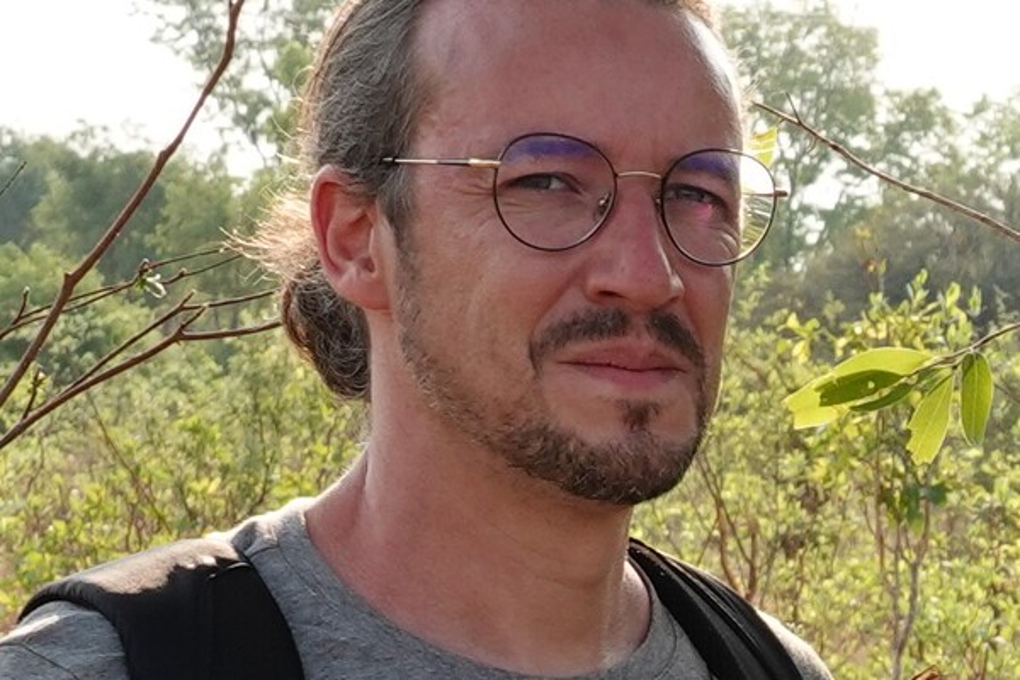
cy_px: 340
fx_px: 992
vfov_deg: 37.9
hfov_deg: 54.4
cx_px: 510
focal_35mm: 35
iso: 100
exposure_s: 1/250
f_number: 4
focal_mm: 12.96
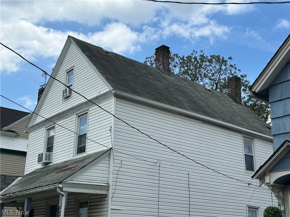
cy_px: 108
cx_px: 145
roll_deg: -0.6
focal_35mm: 48
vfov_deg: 30.3
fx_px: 402
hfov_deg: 39.7
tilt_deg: +18.5
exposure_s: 1/4367
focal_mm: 6.86
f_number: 1.78
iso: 64
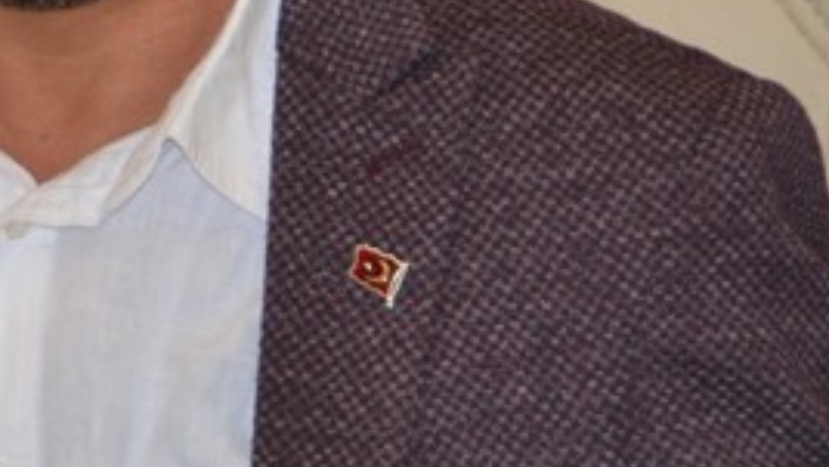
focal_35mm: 418
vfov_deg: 2.9
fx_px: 9195
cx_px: -541
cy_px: -79
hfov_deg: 5.1
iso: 800
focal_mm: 65
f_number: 5
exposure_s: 1/60
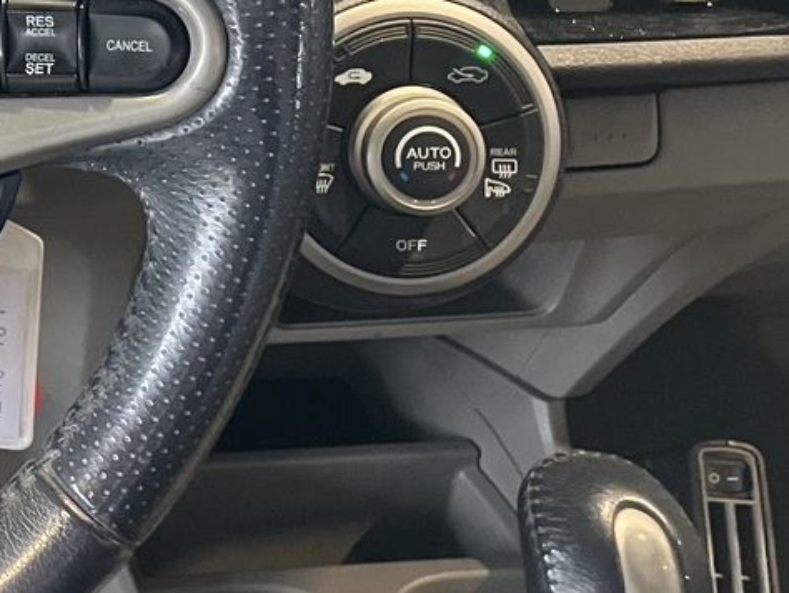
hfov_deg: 20.8
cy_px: -10
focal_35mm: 85
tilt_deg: -27.8
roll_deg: -0.9
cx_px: -251
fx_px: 1938
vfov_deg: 17.0
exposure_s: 1/58
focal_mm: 3.99
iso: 320
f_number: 1.8
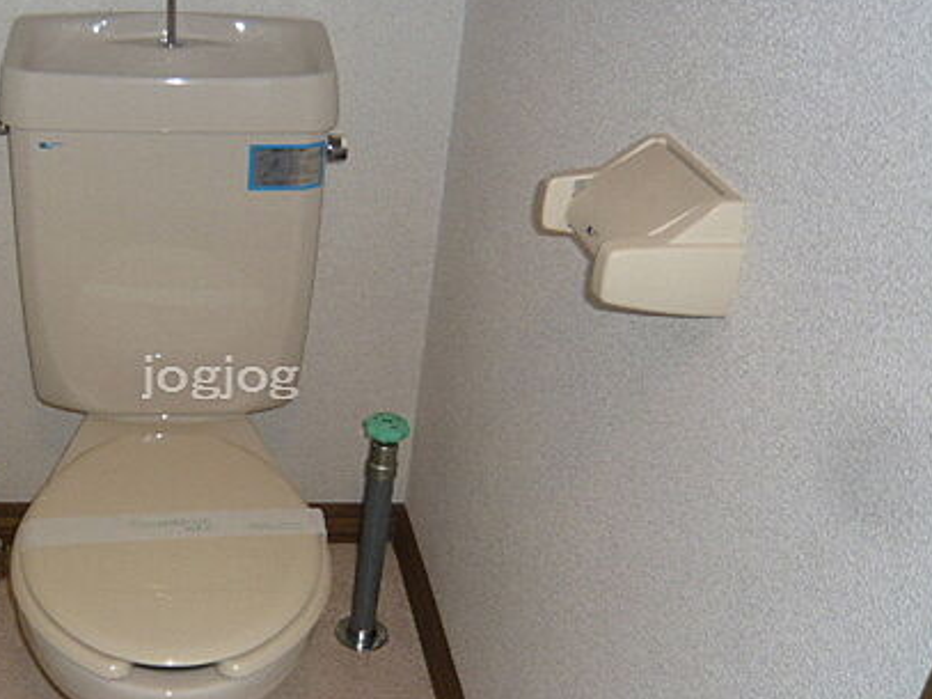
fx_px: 1184
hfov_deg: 41.6
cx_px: 227
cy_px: 371
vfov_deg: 32.8
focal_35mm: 44
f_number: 2.8
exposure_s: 1/30
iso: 100
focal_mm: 4.6
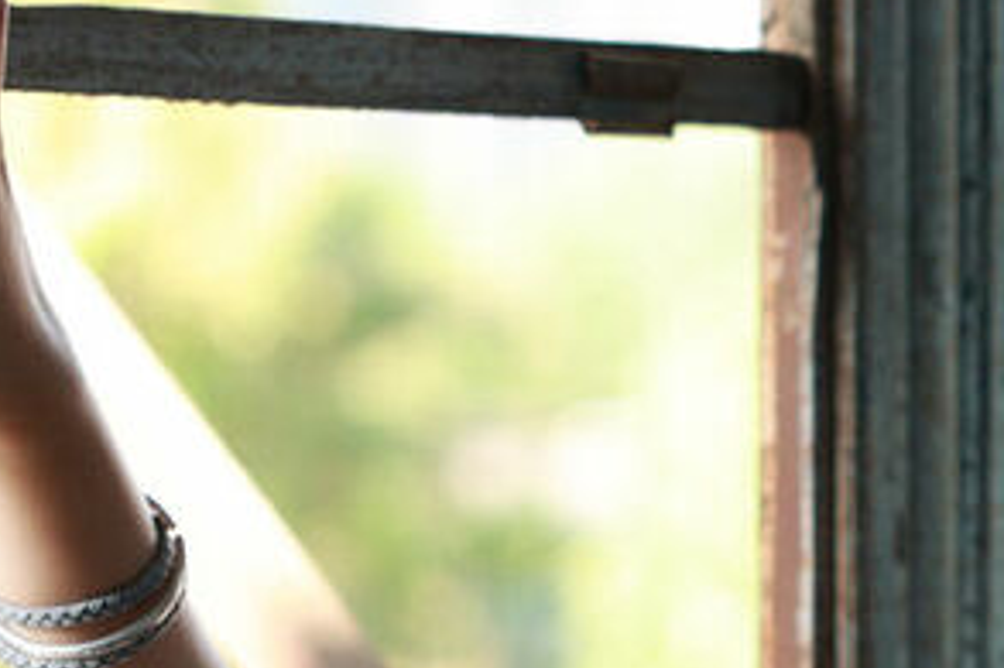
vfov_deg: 5.4
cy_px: 743
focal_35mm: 251
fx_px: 6996
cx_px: 949
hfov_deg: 8.2
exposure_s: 1/200
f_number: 2.8
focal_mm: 70
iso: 200
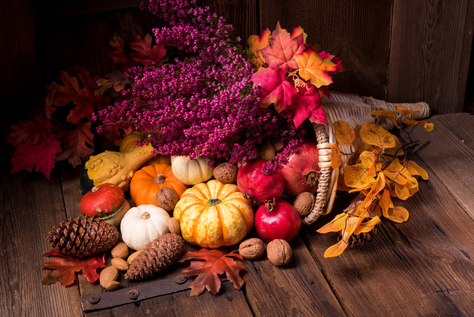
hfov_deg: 33.4
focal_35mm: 60
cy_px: 158
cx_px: 237
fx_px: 790
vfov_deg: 22.6
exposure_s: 1/200
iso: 64
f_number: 14
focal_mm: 60
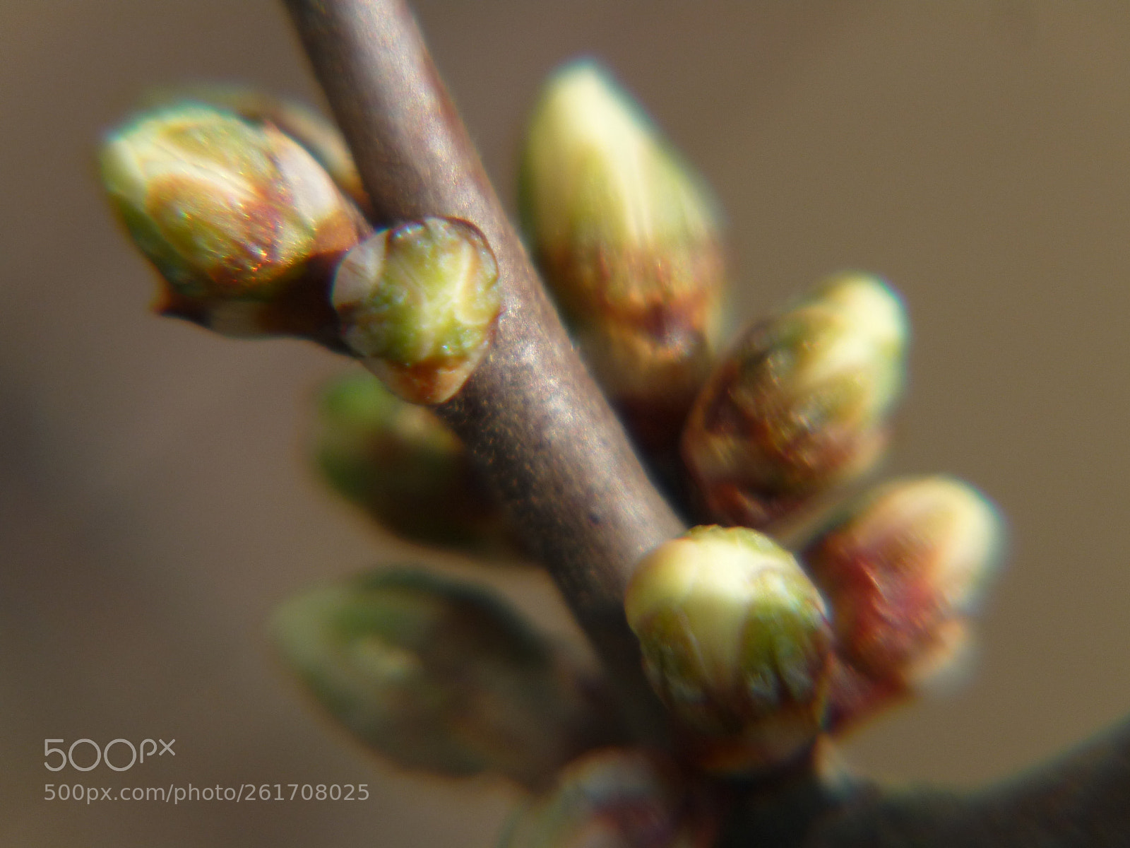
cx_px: 565
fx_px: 9989
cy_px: 424
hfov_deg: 6.5
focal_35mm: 306
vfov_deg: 4.9
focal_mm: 54.4
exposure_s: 1/640
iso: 160
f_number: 5.6
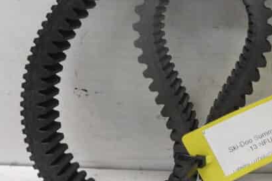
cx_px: 223
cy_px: 88
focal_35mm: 68
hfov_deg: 28.9
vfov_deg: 20.0
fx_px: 514
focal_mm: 18
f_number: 5
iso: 320
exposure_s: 1/60
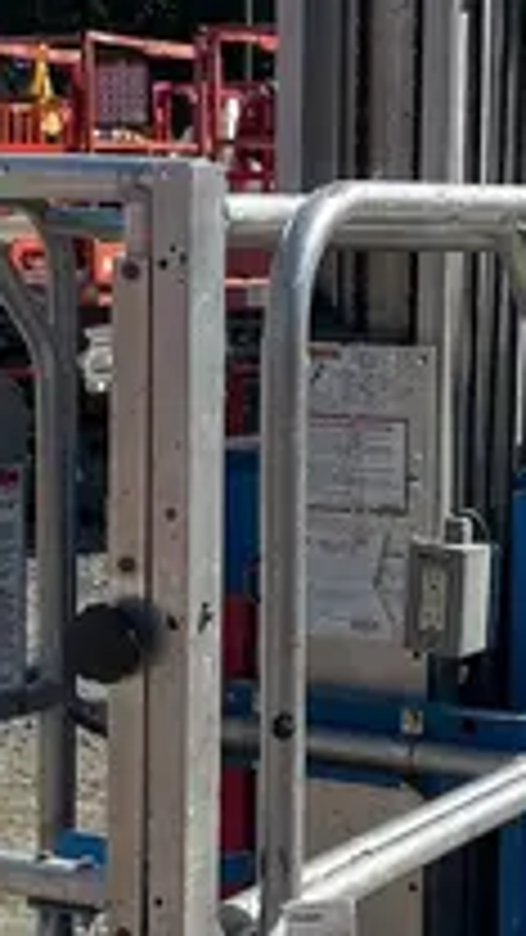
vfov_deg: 21.3
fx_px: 2480
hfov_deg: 12.1
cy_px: 605
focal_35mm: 100
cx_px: 346
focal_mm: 5.1
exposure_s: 1/3521
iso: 50
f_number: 1.6
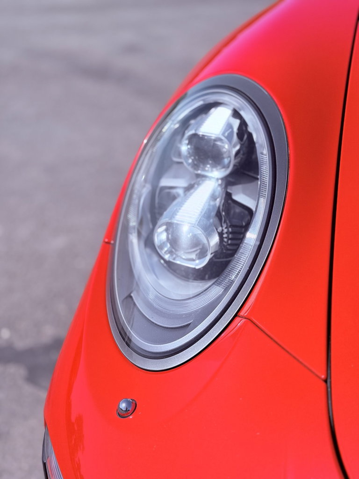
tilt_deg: -29.5
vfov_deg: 39.7
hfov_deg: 30.3
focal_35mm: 48
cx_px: 180
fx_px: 664
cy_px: 240
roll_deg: +1.6
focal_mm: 6.76
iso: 100
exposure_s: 1/7143
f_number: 1.78
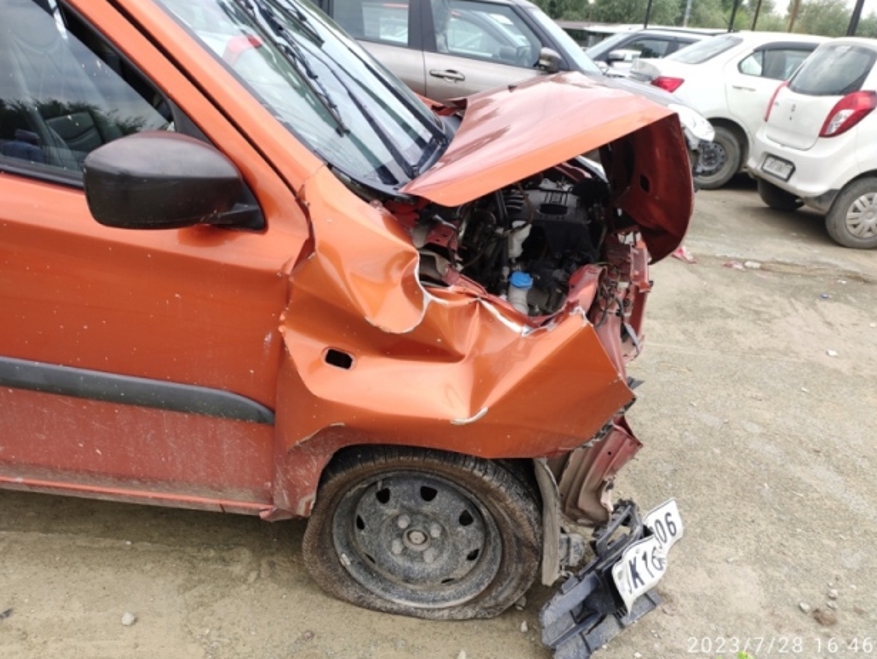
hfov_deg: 67.3
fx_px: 659
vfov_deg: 53.1
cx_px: 448
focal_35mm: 26
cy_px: 338
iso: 112
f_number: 1.79
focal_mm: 4.74
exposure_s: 1/103
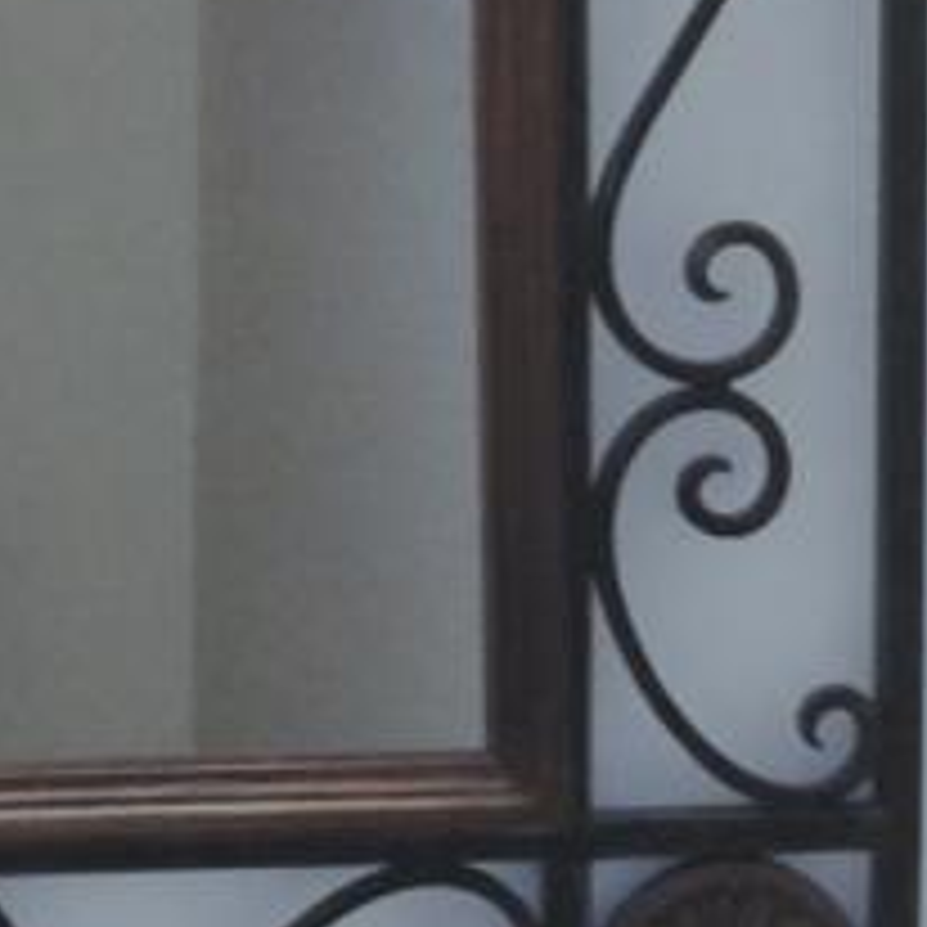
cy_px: 1552
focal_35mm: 283
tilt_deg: -14.9
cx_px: 1269
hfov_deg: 6.1
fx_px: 8574
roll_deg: -1.4
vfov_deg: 6.1
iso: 50
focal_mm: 4.12
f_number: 2.4
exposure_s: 1/40
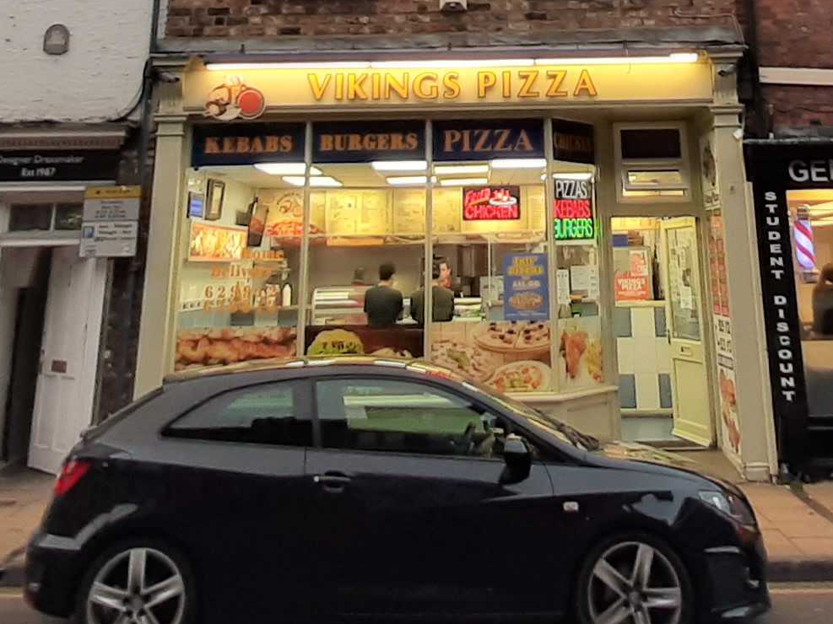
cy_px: -107
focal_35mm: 43
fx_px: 1035
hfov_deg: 43.8
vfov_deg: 29.4
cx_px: 452
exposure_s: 1/50
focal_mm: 1.42
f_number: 2.2
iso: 40
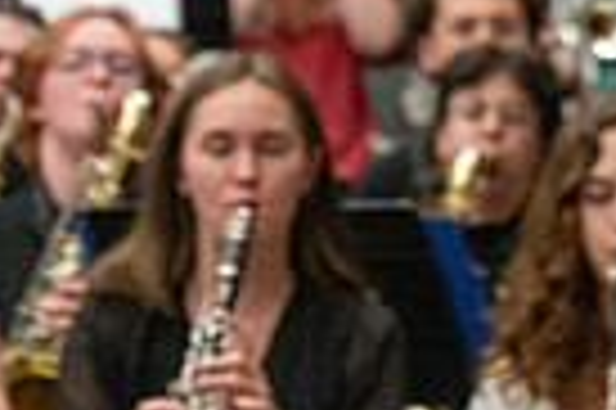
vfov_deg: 4.6
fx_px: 5059
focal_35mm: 296
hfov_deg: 7.0
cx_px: 535
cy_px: -408
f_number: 4
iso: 10000
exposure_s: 1/500
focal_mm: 70
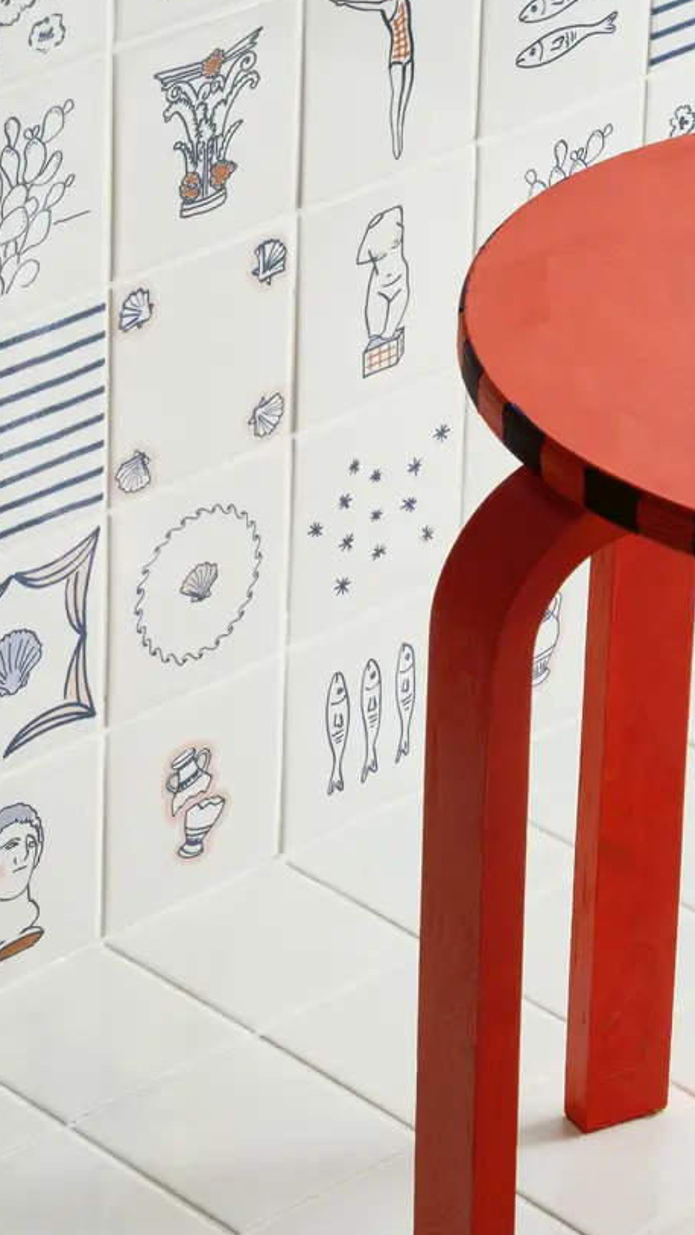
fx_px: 6058
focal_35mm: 185
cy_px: 464
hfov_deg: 6.6
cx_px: 105
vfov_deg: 11.6
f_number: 14
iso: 100
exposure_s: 1/100
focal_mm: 70
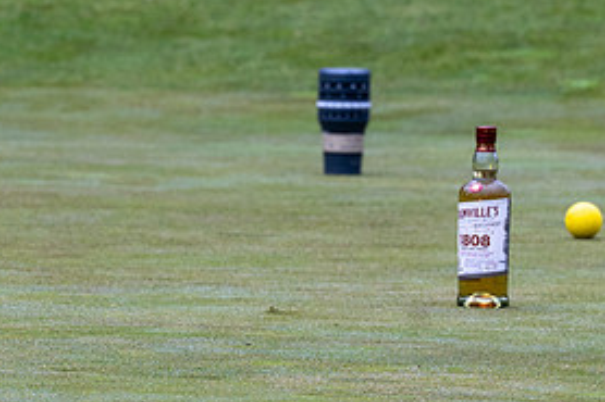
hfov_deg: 2.9
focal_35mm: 712
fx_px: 11958
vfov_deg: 1.9
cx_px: 346
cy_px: 239
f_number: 6.3
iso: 320
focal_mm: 200
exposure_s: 1/320
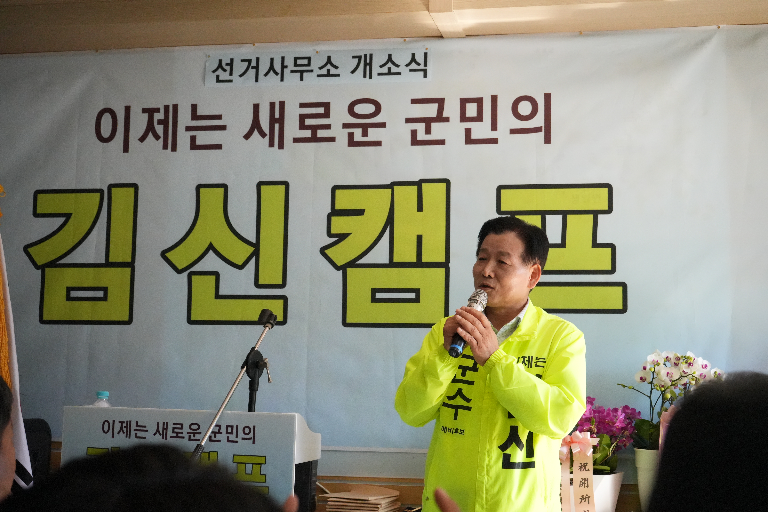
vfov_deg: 26.5
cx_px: 384
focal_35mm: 51
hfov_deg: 38.9
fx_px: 1088
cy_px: 256
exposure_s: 1/2000
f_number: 6.3
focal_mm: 51
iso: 12800
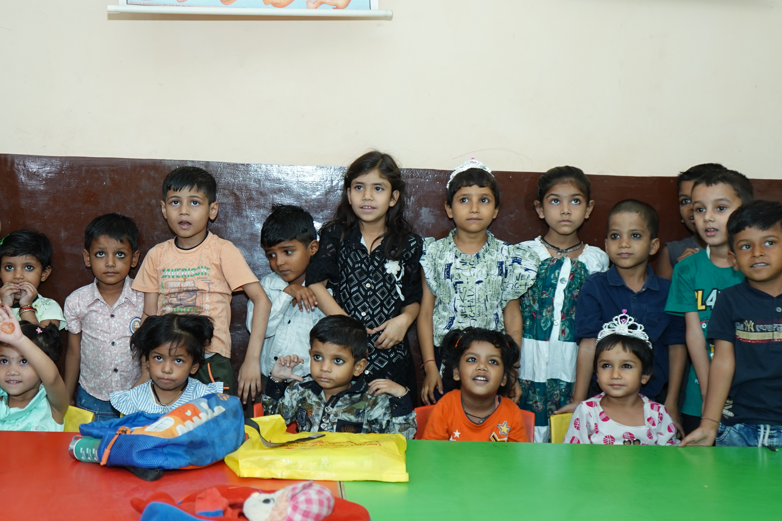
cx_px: 327
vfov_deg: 27.5
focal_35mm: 49
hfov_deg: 40.2
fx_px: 1064
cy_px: 298
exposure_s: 1/125
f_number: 4
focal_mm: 31
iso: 640
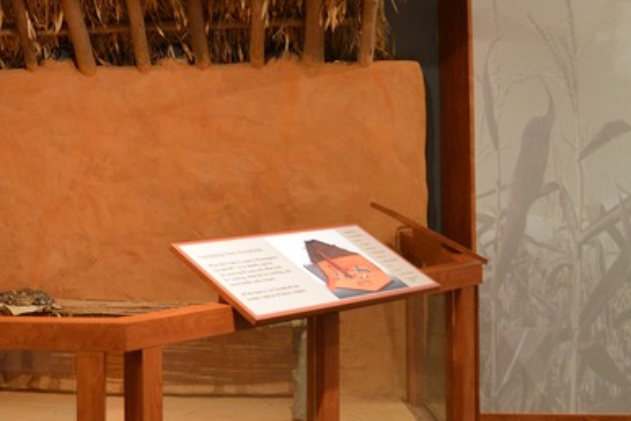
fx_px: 1087
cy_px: 104
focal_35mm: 62
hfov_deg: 29.7
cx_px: -33
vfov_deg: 21.7
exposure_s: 1/30
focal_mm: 24
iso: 1600
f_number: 3.5
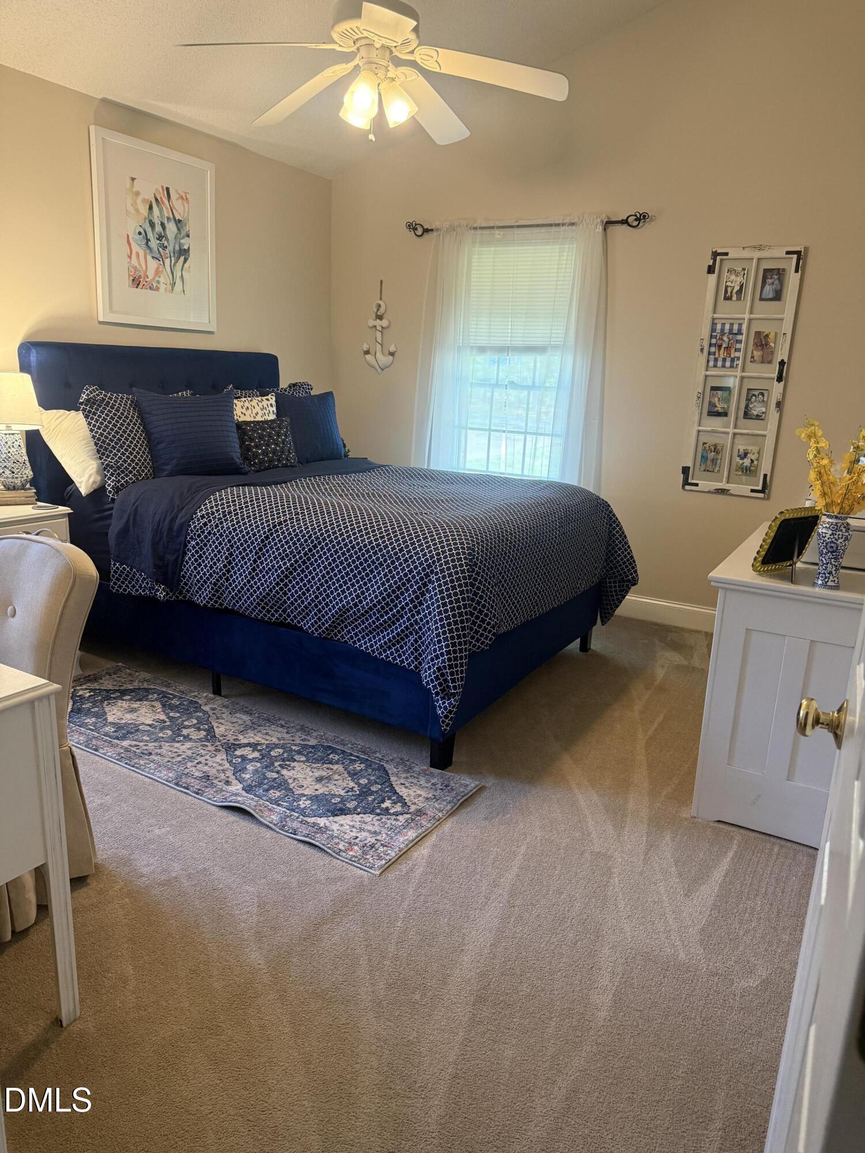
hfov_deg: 56.8
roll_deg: -2.7
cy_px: 576
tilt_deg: -14.7
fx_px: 800
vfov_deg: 71.6
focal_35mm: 24
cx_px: 432
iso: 250
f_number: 1.78
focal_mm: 6.76
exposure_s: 1/60
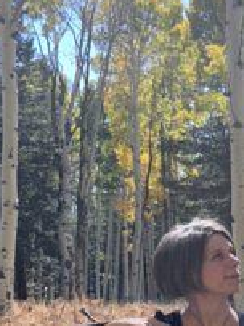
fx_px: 1232
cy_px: 286
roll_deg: +0.6
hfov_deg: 11.1
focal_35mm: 131
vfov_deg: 14.9
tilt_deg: -5.7
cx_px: 284
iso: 40
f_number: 1.5
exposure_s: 1/2457
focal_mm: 5.7
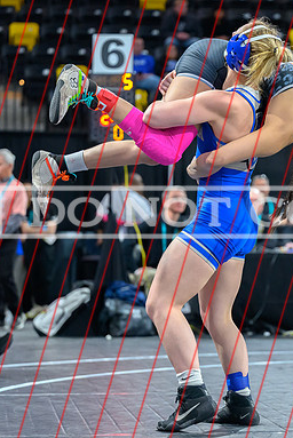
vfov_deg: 15.1
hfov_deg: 10.1
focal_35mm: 136
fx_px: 1657
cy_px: 201
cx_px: 258
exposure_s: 1/640
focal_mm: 78
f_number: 2.8
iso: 6400
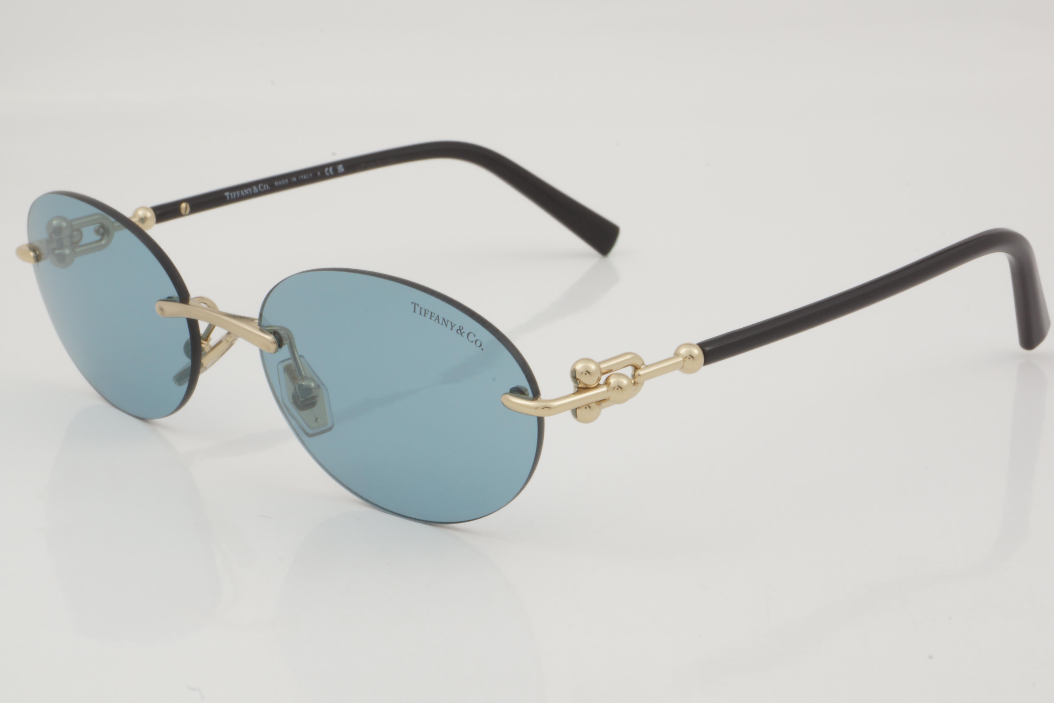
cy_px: 352
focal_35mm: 82
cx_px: 527
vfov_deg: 16.6
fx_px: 2415
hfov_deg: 24.6
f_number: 32
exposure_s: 1/3
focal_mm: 55
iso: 100
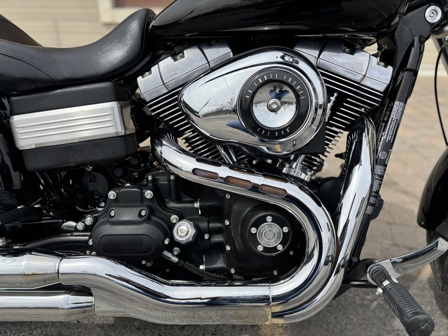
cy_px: 168
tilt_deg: -25.0
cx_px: 224
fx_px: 336
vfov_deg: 53.1
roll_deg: -1.7
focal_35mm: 26
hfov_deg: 67.3
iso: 50
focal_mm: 5.96
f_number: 1.6
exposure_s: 1/1949
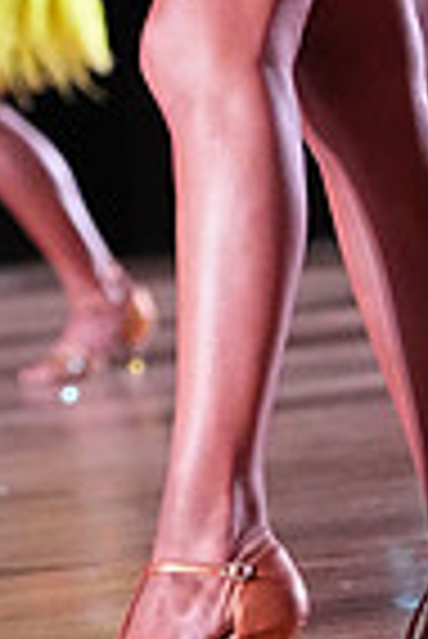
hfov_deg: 2.5
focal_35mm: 552
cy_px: -338
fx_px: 9819
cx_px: 489
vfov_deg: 3.7
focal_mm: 135
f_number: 5
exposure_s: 1/400
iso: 10000
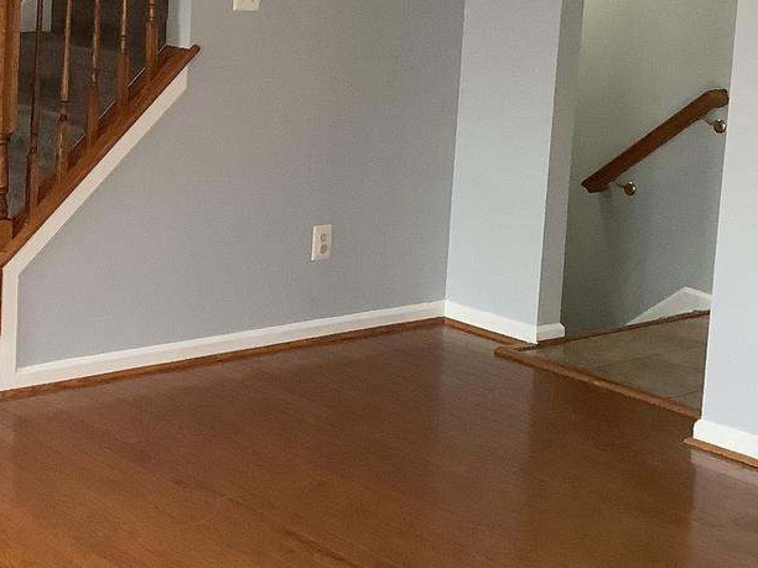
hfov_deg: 25.3
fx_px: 1599
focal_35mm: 73
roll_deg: -1.3
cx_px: -15
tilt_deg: -7.5
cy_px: 120
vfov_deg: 20.0
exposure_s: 1/60
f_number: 2.4
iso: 160
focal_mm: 3.3
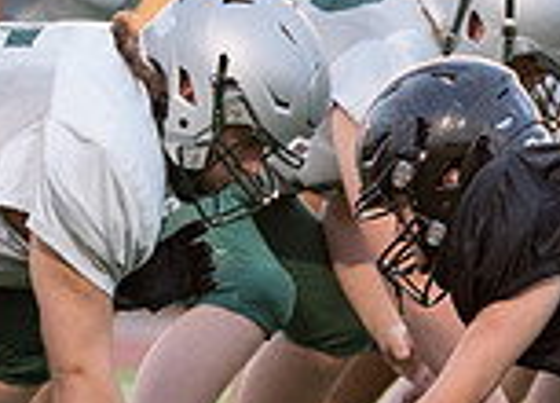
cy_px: 0
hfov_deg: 2.2
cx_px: -207
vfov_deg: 1.6
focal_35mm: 927
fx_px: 14776
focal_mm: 200
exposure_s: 1/1250
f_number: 2.8
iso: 1250
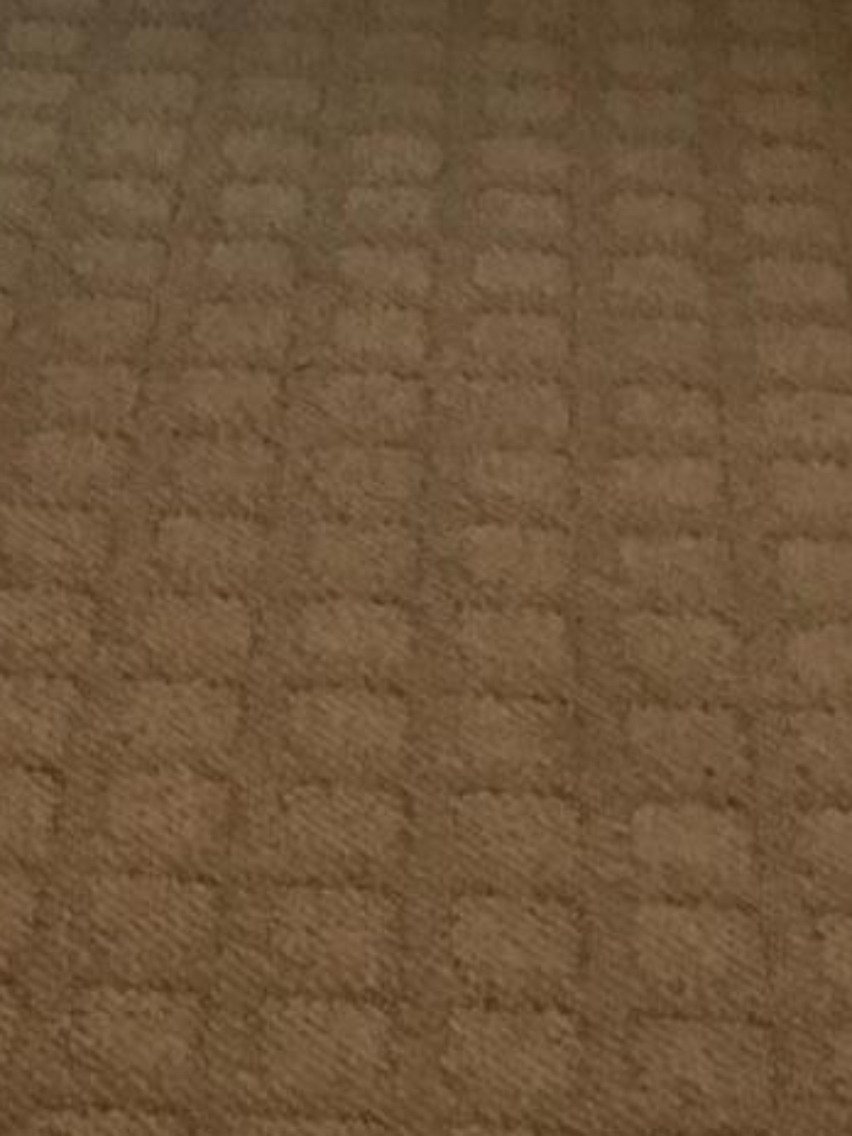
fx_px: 4102
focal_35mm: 125
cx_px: 164
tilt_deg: -14.0
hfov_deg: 11.8
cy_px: -615
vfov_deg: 14.6
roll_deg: +0.0
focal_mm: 4.15
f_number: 2.2
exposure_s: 1/20
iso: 200
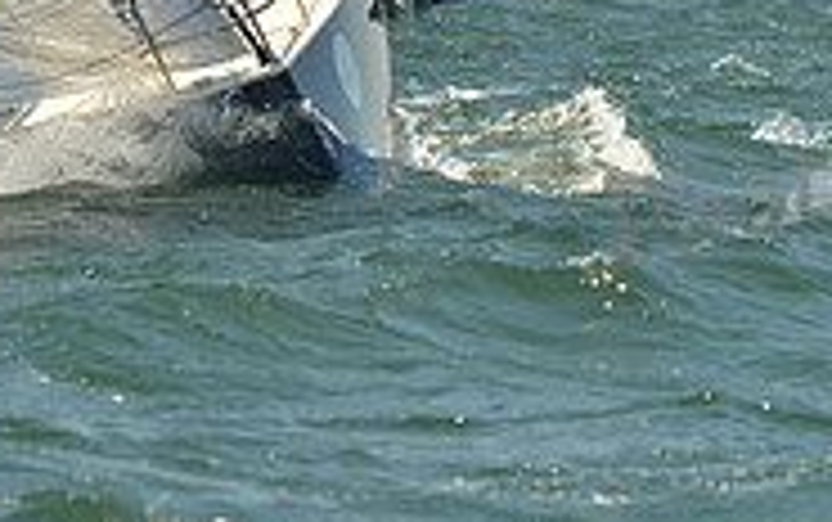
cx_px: 373
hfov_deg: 4.2
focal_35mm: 495
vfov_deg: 2.7
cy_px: -16
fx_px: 11234
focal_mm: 155
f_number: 5.6
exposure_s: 1/800
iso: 400
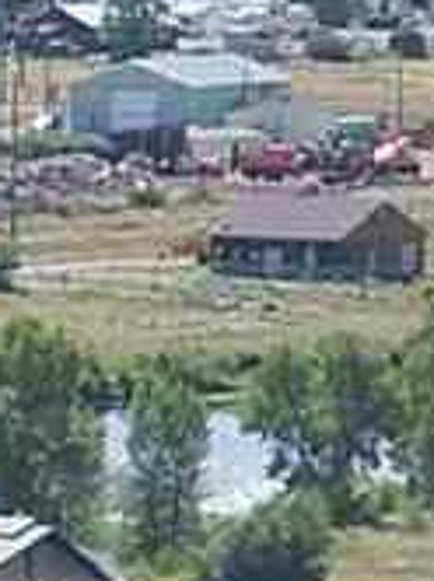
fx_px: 14497
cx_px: -942
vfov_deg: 2.3
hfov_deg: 1.7
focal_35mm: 865
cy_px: 578
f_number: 4.8
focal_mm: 25
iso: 125
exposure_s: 1/400
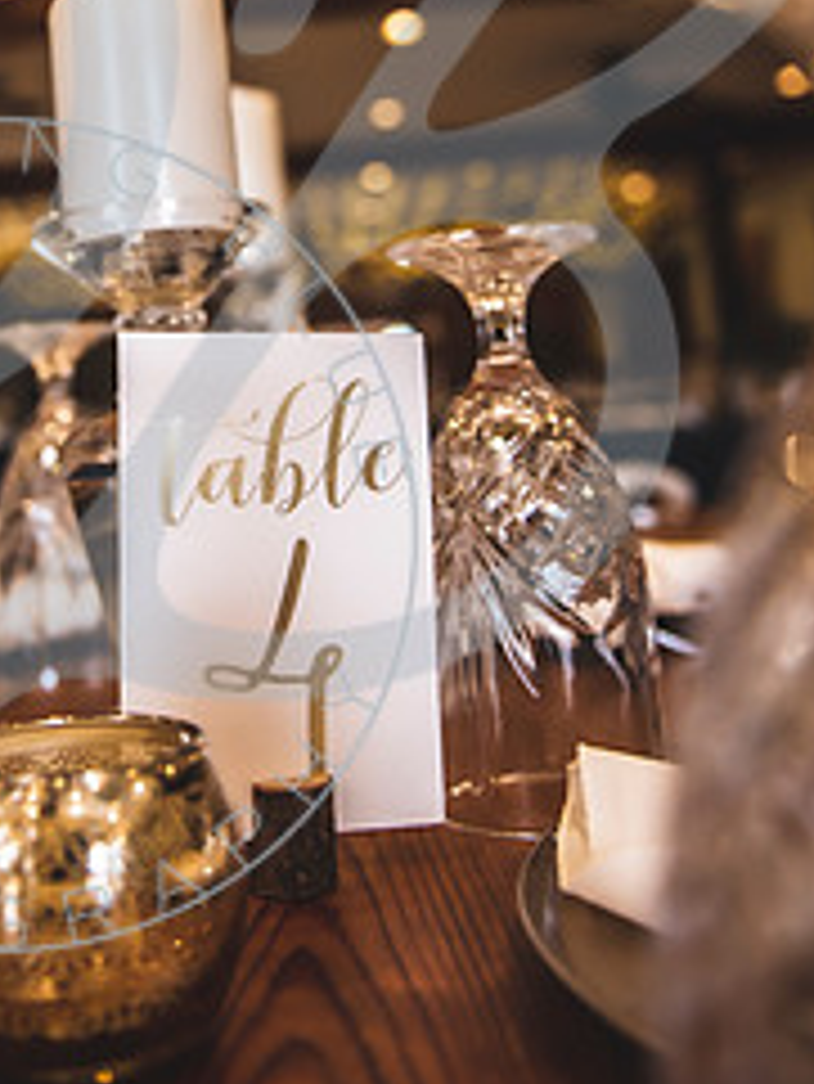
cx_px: 202
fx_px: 1347
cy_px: 193
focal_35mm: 43
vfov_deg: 41.6
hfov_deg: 33.0
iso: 400
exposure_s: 1/125
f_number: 2.8
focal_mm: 24
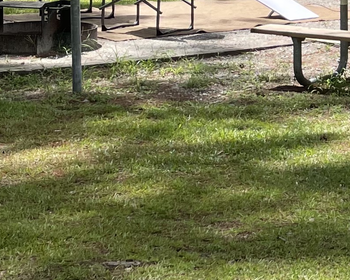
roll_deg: -2.3
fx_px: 1327
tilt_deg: -5.8
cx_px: 611
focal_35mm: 128
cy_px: -11
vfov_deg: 11.9
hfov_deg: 13.6
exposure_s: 1/1233
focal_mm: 4.2
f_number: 1.6
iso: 32
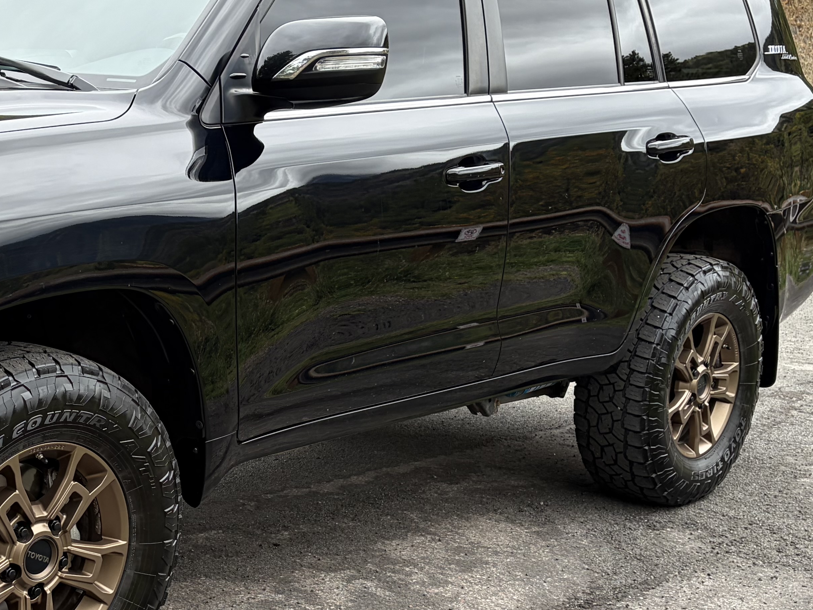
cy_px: 383
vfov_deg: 24.0
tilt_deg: -7.2
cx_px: 123
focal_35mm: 61
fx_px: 1433
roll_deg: +1.2
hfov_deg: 30.6
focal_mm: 5.96
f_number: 1.6
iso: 50
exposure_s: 1/635
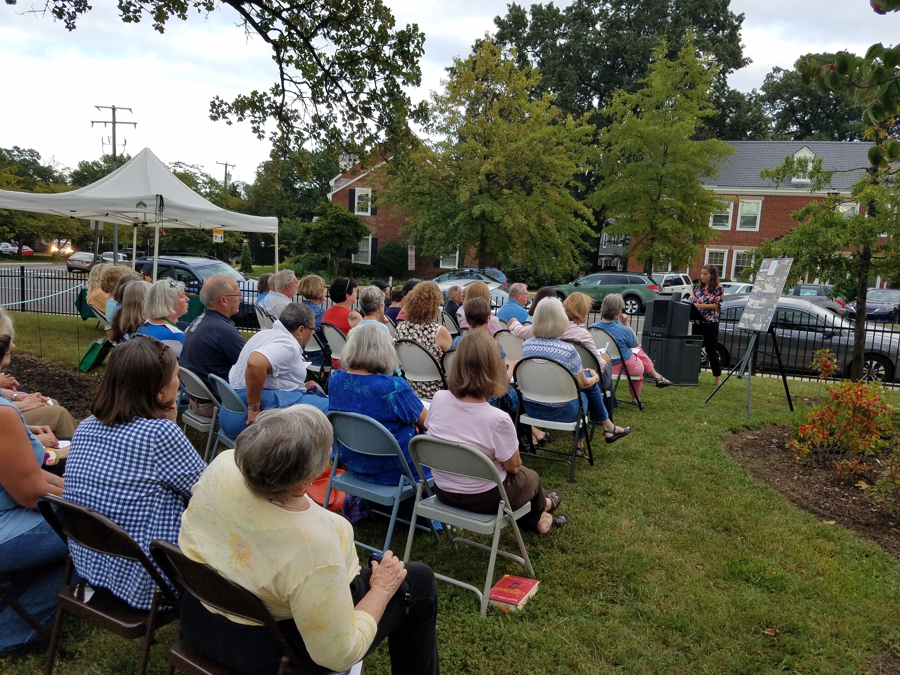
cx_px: 450
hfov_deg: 67.3
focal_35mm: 26
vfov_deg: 53.1
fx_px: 676
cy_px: 338
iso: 50
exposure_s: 1/306
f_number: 1.7
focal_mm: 4.2
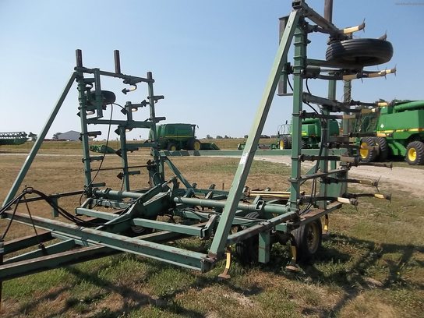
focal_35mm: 27
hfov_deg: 65.3
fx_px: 331
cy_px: 159
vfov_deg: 51.4
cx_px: 212
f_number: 8.9
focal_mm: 4.9
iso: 80
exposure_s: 1/200
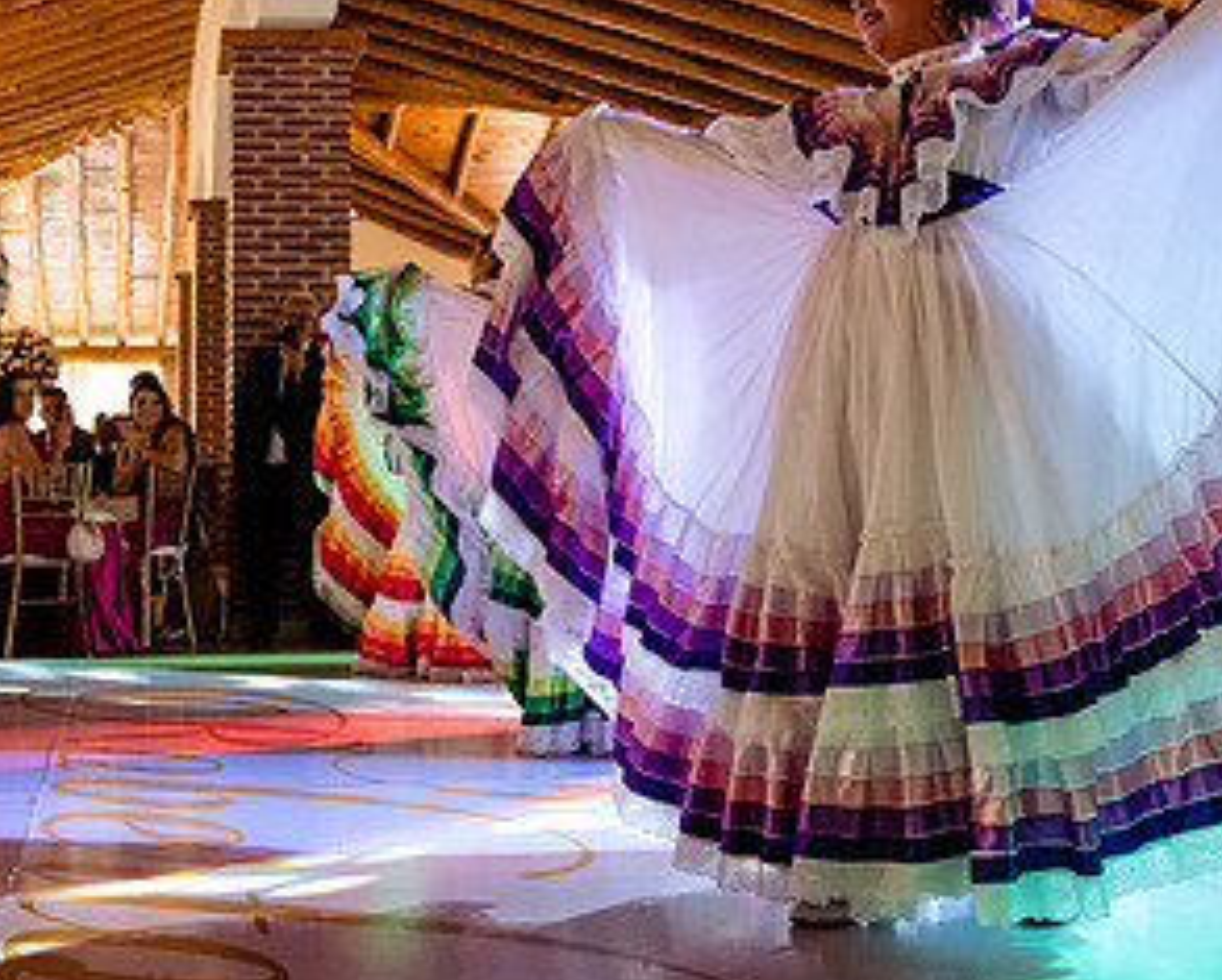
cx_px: 434
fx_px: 1702
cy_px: 269
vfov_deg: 31.7
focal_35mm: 47
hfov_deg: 39.2
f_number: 4
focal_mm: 24
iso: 5000
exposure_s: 1/250
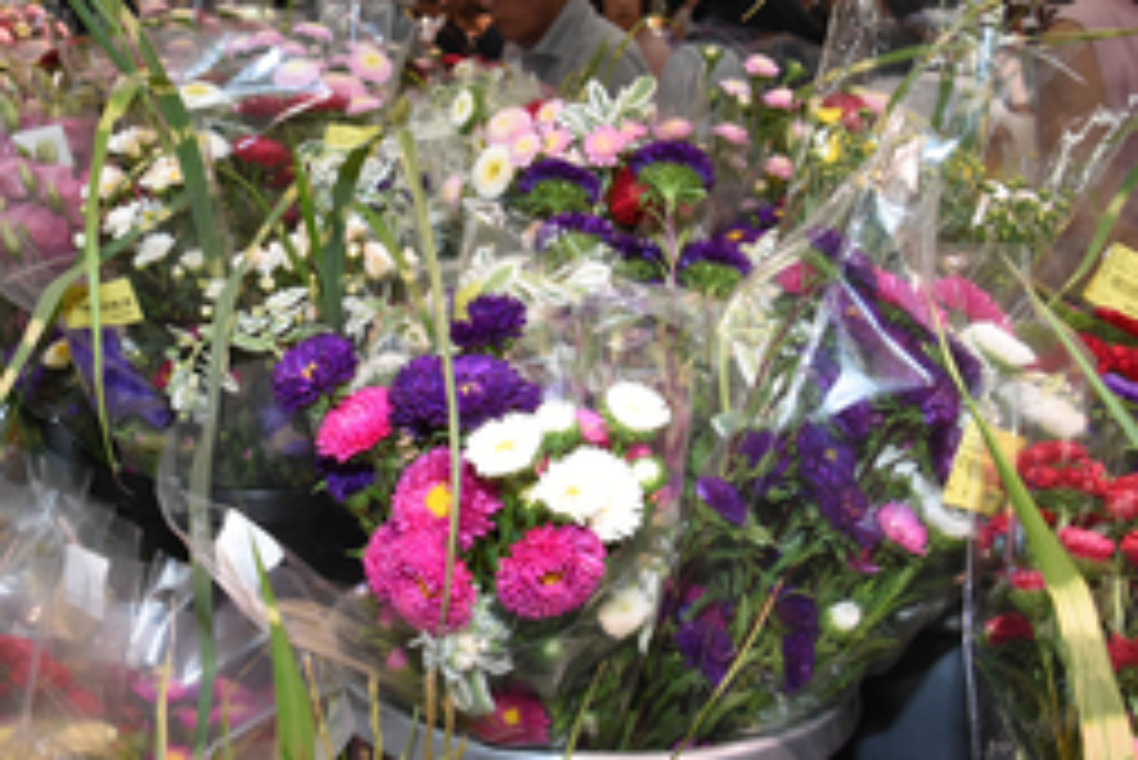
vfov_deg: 26.8
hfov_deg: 39.3
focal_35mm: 50
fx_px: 1575
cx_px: 382
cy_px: 200
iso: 800
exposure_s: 1/60
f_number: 11
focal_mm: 21
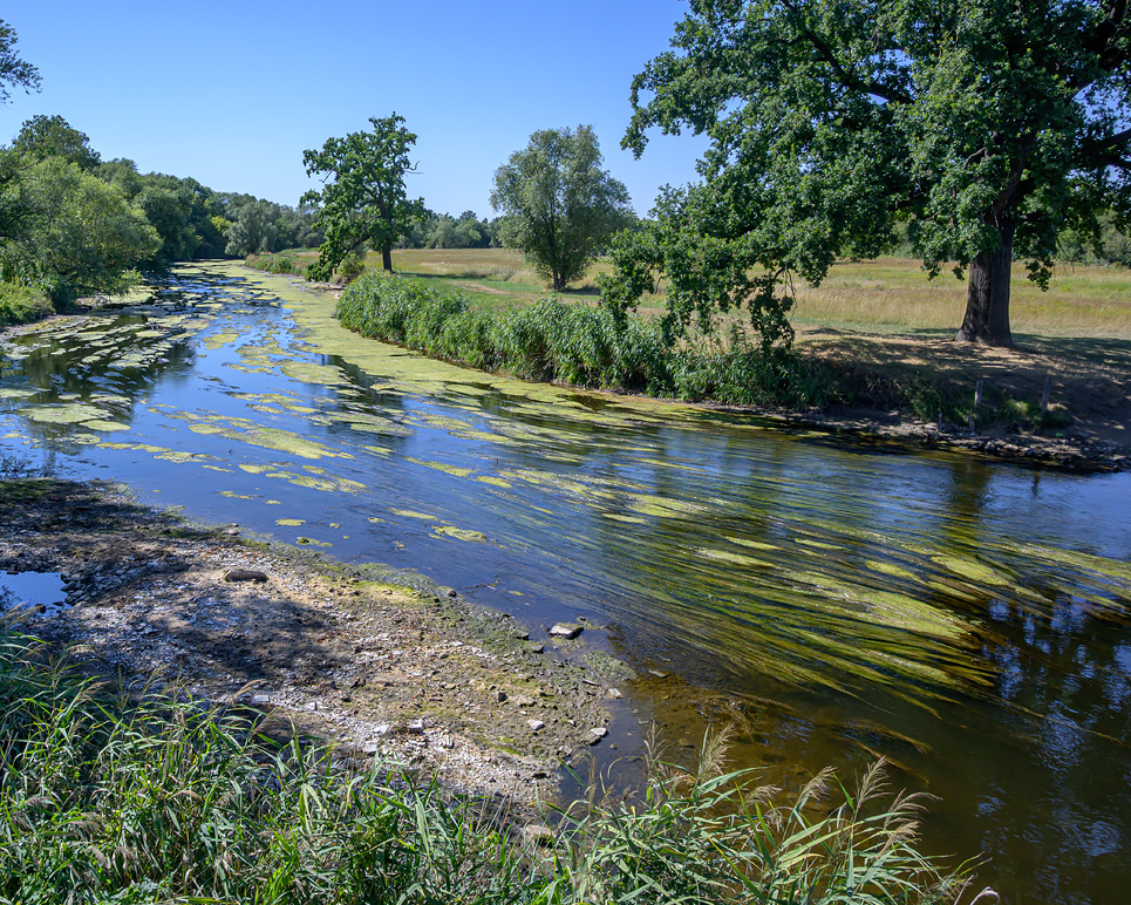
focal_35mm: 28
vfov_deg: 51.5
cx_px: 452
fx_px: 937
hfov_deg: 61.7
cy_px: 462
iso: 200
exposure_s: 1/500
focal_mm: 16
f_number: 8
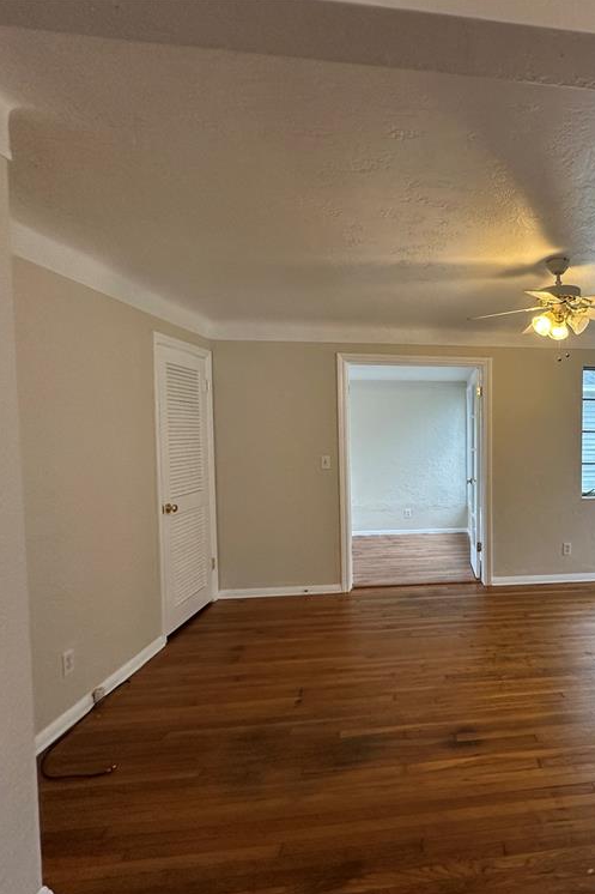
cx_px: 496
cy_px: 457
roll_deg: +0.1
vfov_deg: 84.0
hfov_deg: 56.3
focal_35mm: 20
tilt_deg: -1.9
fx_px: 496
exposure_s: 1/120
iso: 200
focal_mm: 2.22
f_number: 2.2
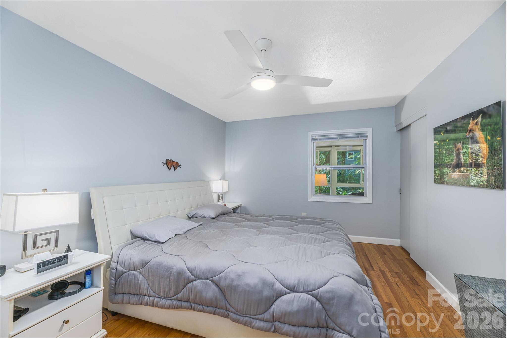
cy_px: 169
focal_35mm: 14
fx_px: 197
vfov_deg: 81.2
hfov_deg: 104.3
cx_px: 254
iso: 320
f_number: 8
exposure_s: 1/200
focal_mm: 14
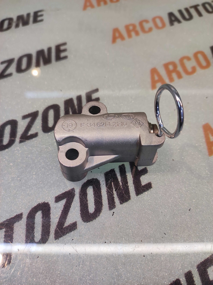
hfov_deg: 74.7
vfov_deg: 91.1
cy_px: 142
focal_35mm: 17
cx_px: 106
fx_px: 140
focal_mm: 4.74
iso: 124
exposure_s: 1/50
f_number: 1.79
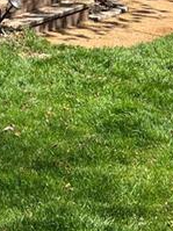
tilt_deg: +2.6
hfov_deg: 9.4
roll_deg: +1.0
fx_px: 1047
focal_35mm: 157
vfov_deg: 11.1
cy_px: -269
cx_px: -14
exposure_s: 1/1672
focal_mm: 5.1
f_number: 1.6
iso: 50
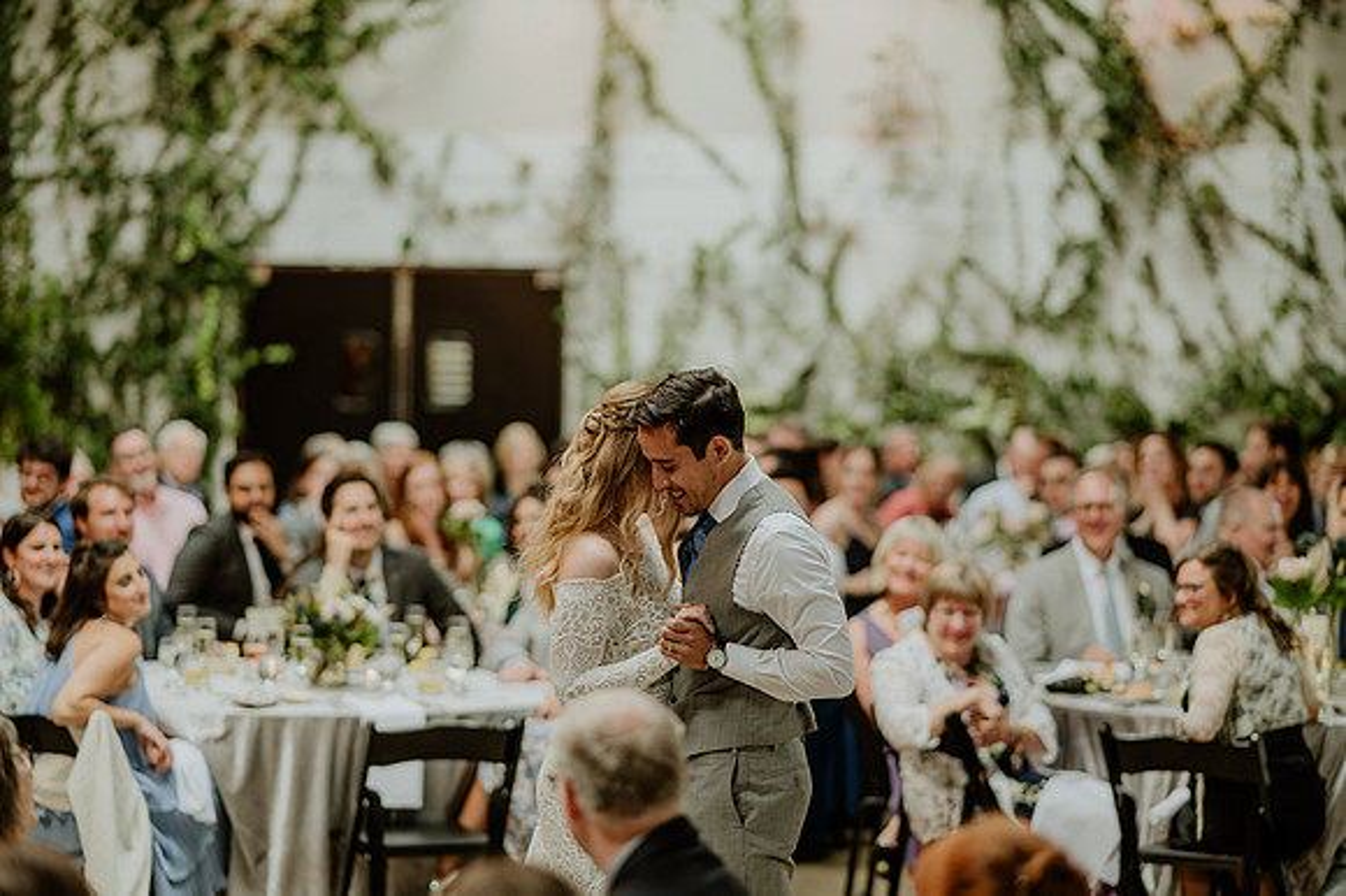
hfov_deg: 19.1
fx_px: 3999
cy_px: 442
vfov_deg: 12.8
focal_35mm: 107
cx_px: 662
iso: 125
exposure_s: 1/160
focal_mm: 105
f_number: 1.8
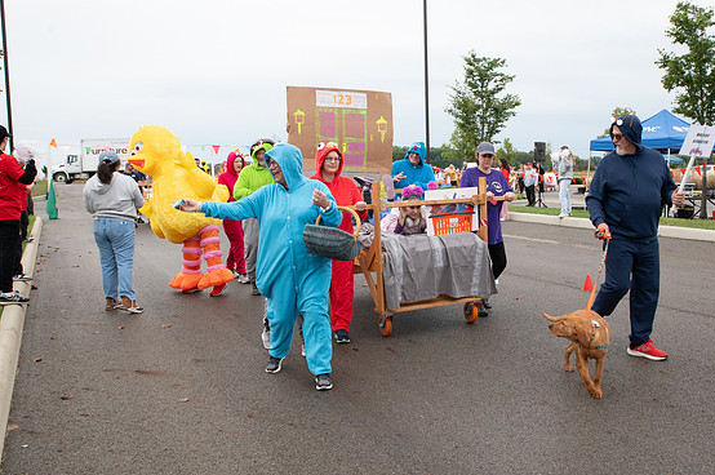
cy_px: 254
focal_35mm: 33
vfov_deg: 39.9
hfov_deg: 56.7
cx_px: 437
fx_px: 655
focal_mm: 24
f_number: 10
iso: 640
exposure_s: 1/200
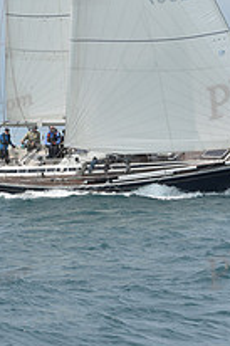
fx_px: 2486
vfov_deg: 7.9
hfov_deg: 5.3
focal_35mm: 259
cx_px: 120
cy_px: 13
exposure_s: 1/800
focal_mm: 92
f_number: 10
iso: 250
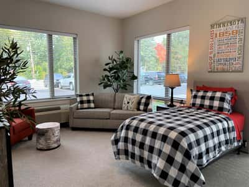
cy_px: 94
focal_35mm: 26
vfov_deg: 53.1
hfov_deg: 67.3
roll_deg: +0.0
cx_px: 124
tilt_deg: -5.4
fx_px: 187
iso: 50
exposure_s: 1/60
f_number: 1.8
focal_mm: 4.25
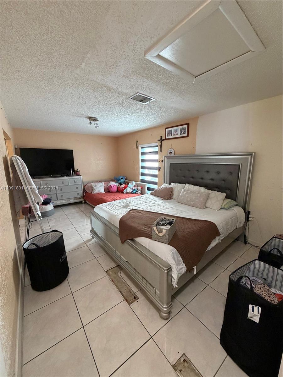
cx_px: 142
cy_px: 188
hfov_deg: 85.7
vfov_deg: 102.1
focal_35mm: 14
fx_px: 153
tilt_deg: -11.1
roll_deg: -0.1
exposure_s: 1/60
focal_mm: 2.22
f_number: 2.2
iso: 320
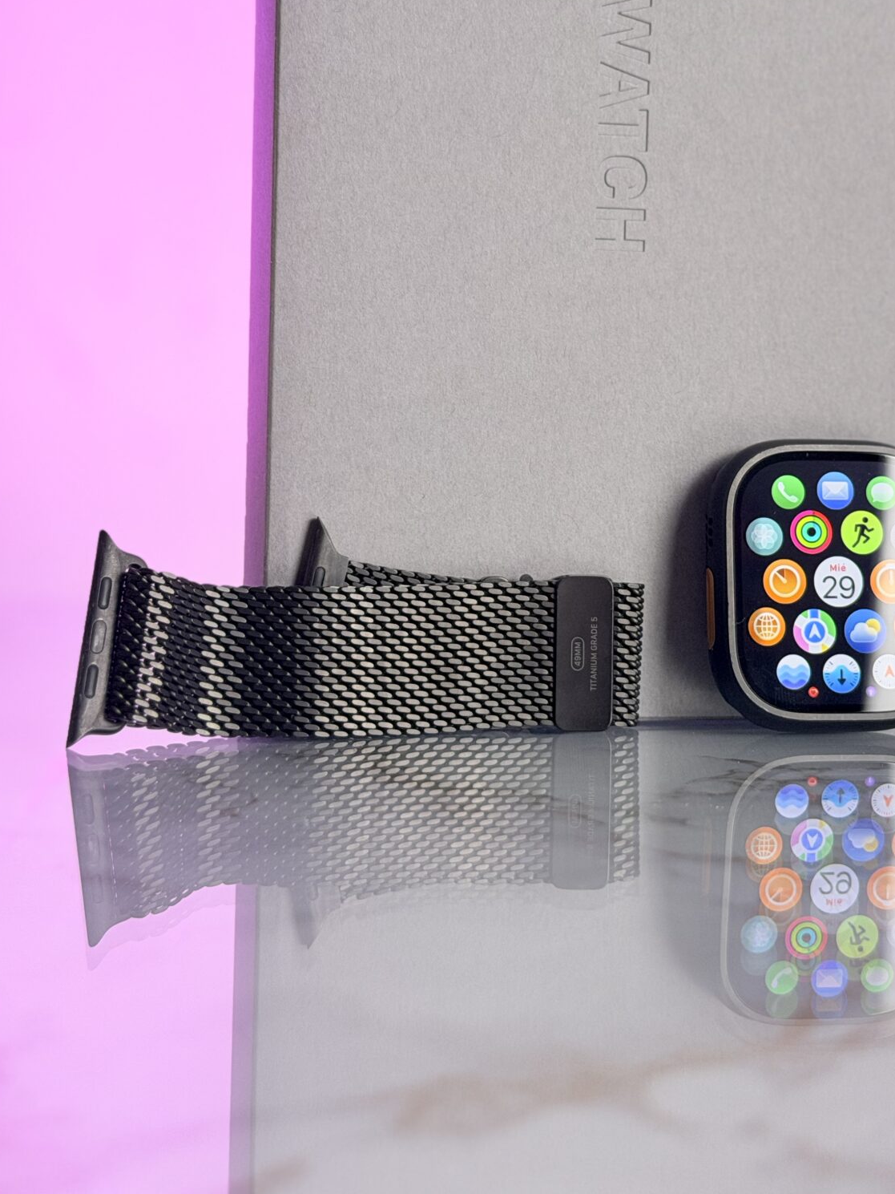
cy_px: 405
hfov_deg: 22.2
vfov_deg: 29.2
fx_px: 2275
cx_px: 591
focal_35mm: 66
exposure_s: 1/148
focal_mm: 6.76
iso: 80
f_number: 1.78
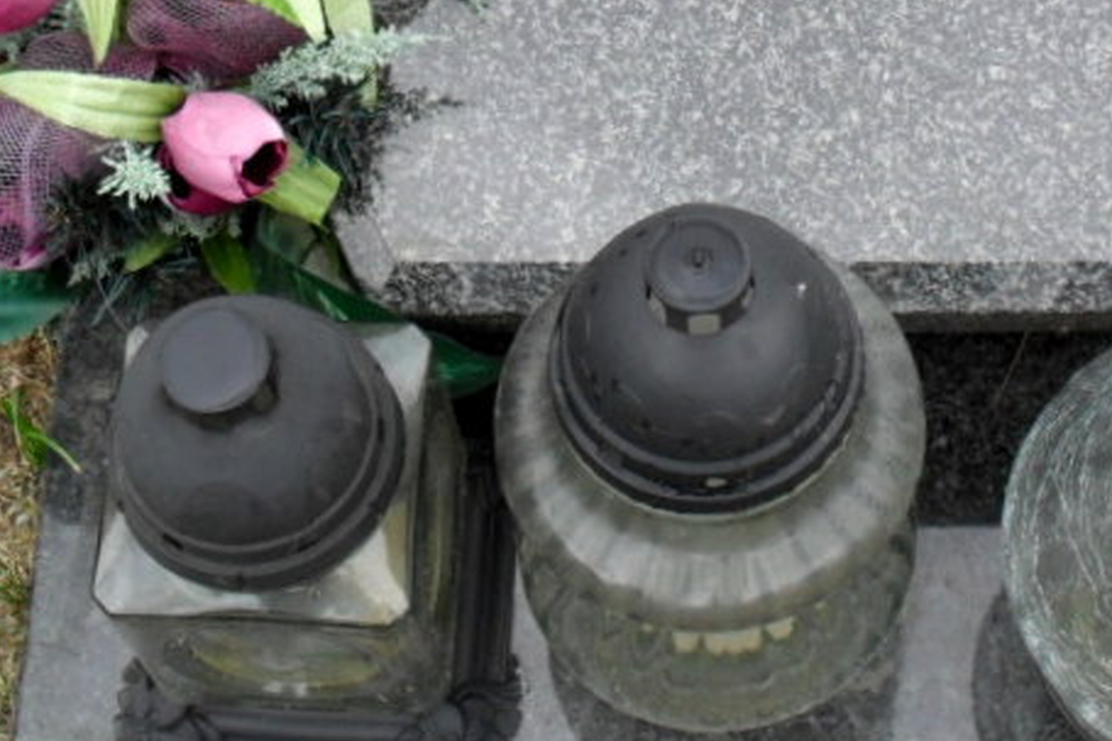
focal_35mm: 82
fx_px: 2532
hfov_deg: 24.6
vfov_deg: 16.3
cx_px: 750
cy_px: 27
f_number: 3.2
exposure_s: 1/250
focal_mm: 6.3
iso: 100
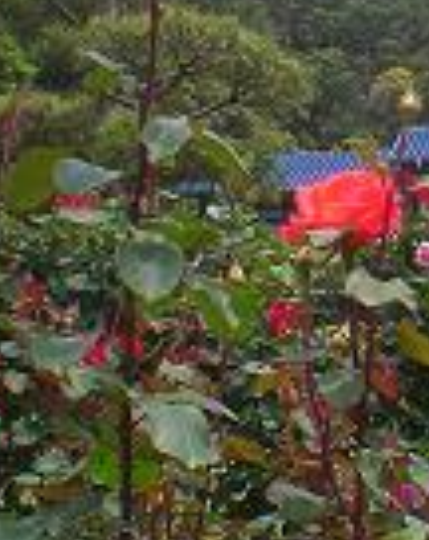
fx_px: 2025
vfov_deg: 15.2
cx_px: 556
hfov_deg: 11.8
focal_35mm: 127
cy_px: 187
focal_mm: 6.3
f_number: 4.4
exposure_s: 1/400
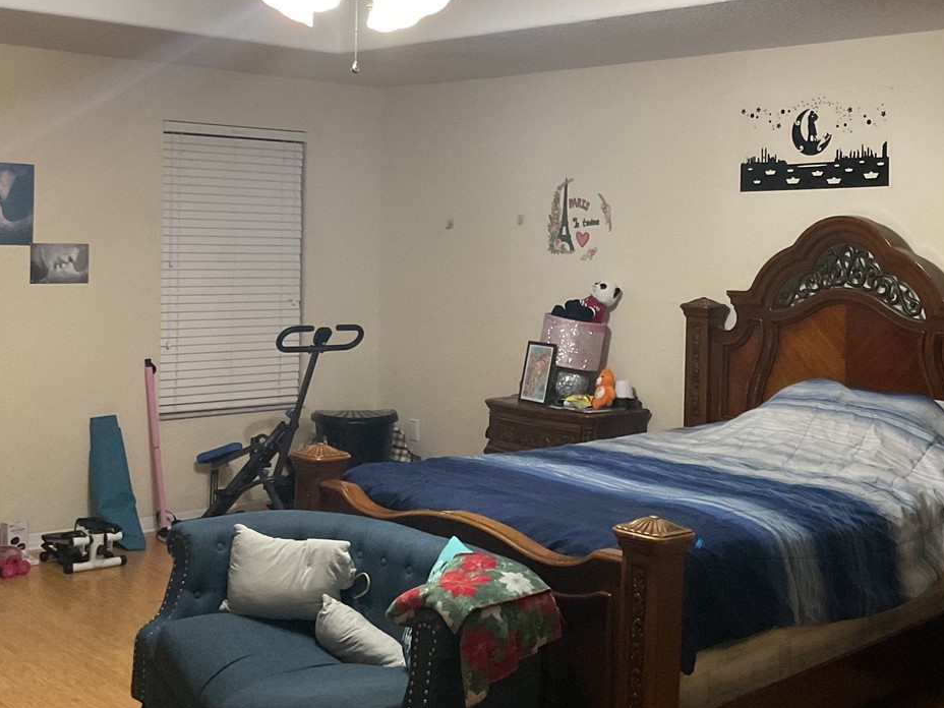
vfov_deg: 29.0
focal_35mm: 50
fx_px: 1364
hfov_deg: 38.2
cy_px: 263
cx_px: 519
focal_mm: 3
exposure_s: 1/40
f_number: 1.8
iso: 320
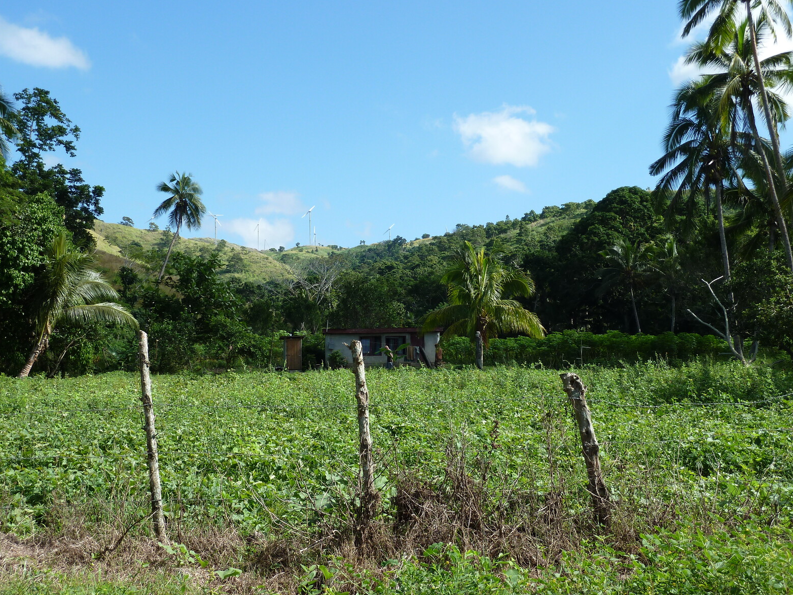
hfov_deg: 42.1
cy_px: 298
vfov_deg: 32.2
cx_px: 399
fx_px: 1031
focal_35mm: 45
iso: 80
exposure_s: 1/320
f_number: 4
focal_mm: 7.3
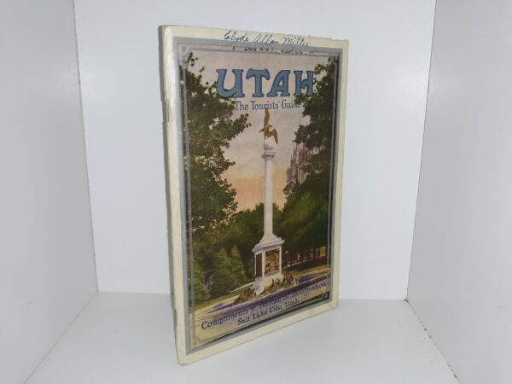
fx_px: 414
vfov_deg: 49.7
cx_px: 256
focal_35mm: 28
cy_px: 192
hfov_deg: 63.4
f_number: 1.7
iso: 40
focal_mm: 3.7
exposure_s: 1/170
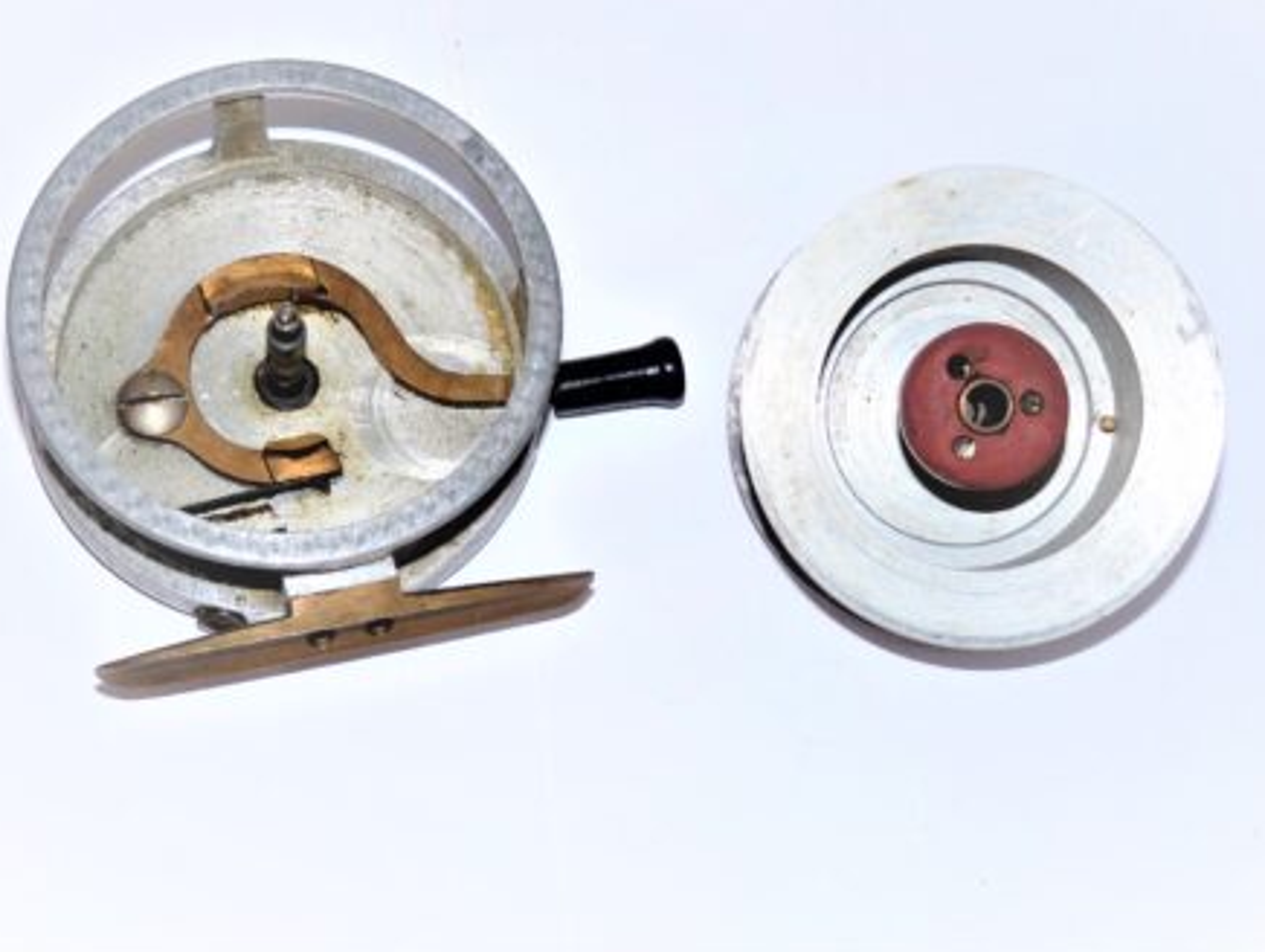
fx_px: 2780
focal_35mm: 76
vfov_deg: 19.4
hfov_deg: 25.6
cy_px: 402
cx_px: 601
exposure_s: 1/30
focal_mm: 11.5
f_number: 3.4
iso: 100
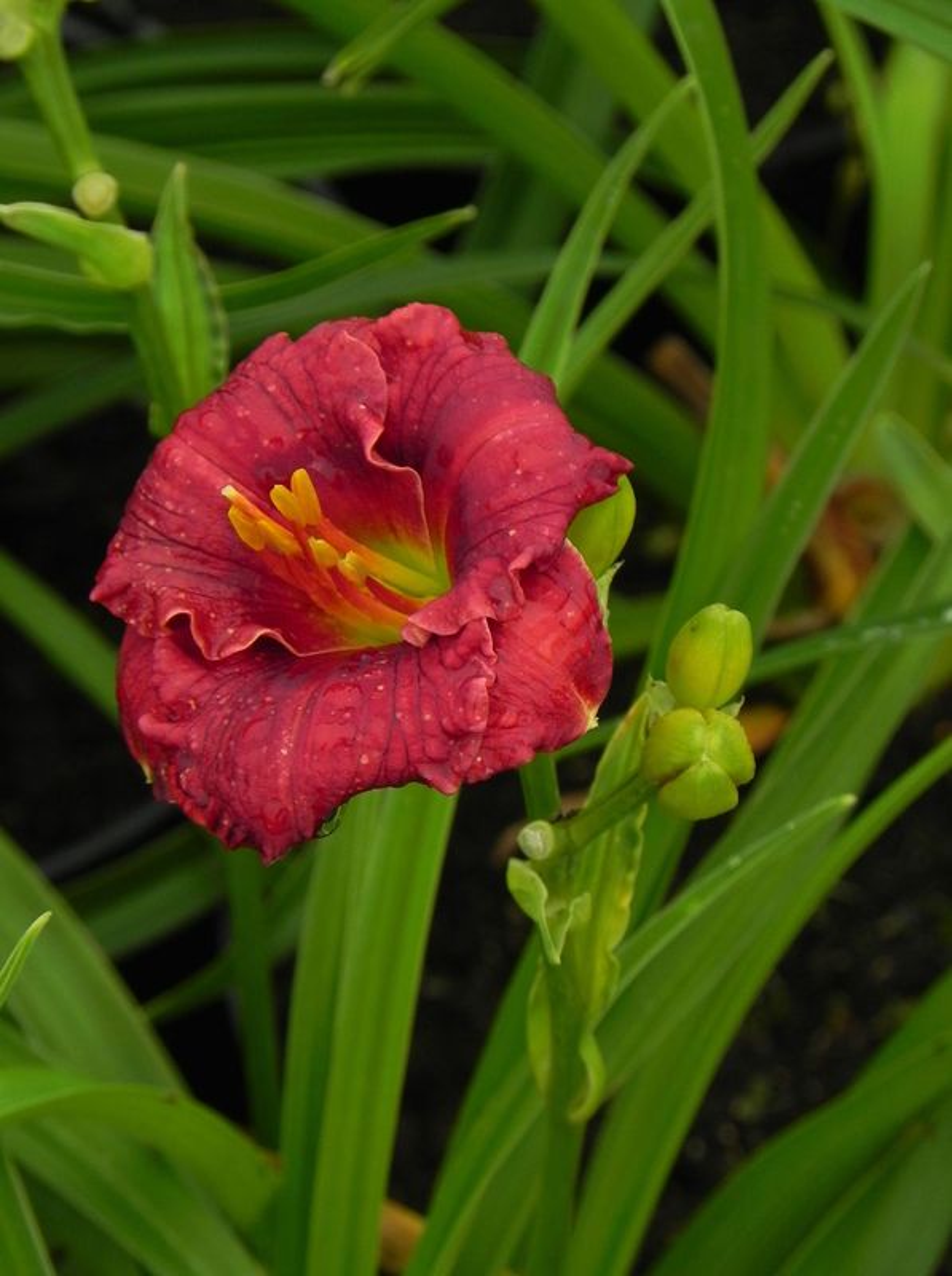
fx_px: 10705
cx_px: 476
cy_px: 638
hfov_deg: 5.1
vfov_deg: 6.8
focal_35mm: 291
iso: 160
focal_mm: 51.8
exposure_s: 1/60
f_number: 5
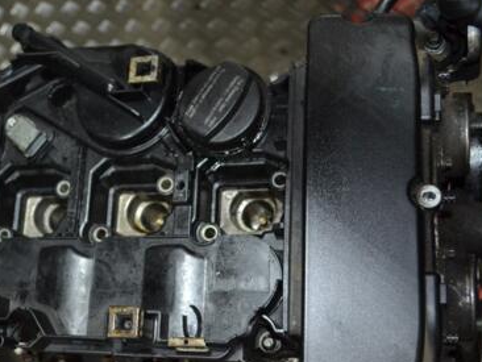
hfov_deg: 36.2
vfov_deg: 28.0
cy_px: 211
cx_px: 136
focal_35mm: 52
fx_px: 725
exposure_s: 1/60
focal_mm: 22
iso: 900
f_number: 4
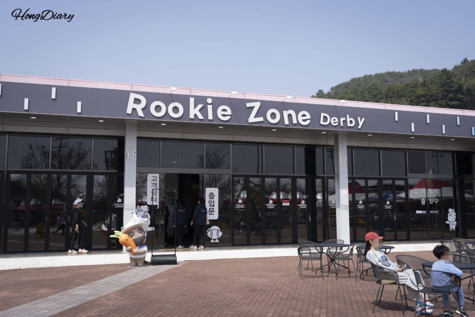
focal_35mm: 36
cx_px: 238
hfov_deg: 53.1
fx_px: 475
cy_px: 158
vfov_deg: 36.9
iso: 100
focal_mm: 36
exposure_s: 1/160
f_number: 11
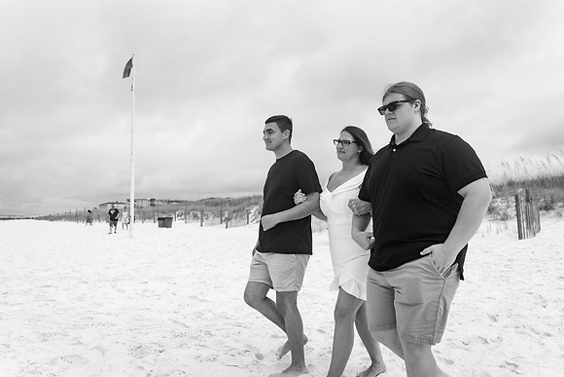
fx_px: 383
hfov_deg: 72.8
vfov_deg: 52.4
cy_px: 188
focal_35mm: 24
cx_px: 282
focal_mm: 24
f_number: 5.6
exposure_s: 1/5000
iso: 640
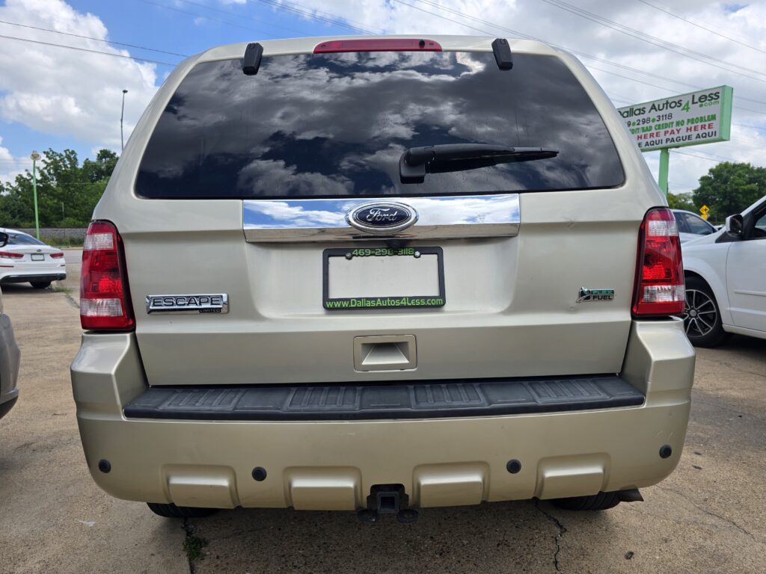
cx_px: 383
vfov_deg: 58.9
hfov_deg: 73.9
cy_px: 287
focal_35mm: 23
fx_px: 509
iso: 12
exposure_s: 1/661
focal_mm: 6.3
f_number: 1.7
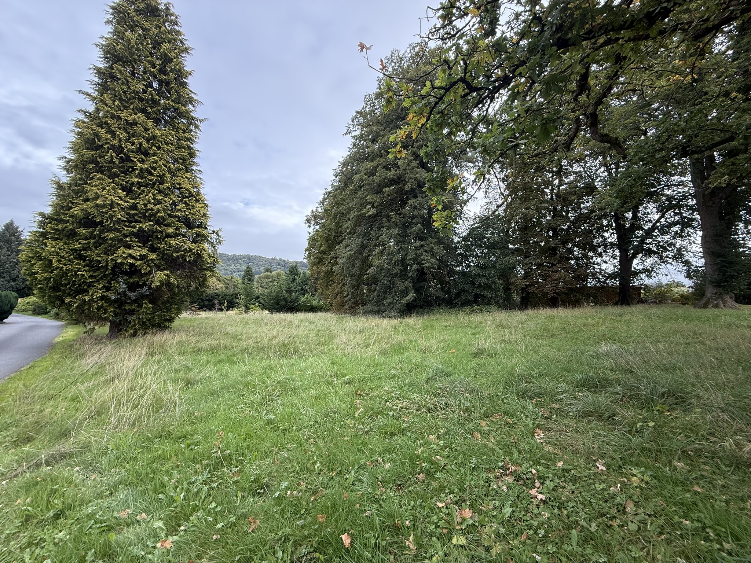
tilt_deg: +2.2
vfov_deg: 85.7
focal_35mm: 14
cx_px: 376
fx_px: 304
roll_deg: -1.2
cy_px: 282
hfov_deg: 102.1
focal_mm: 2.22
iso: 64
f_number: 2.2
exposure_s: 1/349
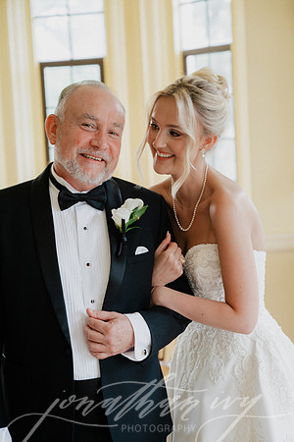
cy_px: 221
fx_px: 857
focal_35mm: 70
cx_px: 147
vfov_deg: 28.8
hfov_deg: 19.5
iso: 400
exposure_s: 1/60
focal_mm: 70
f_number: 3.5
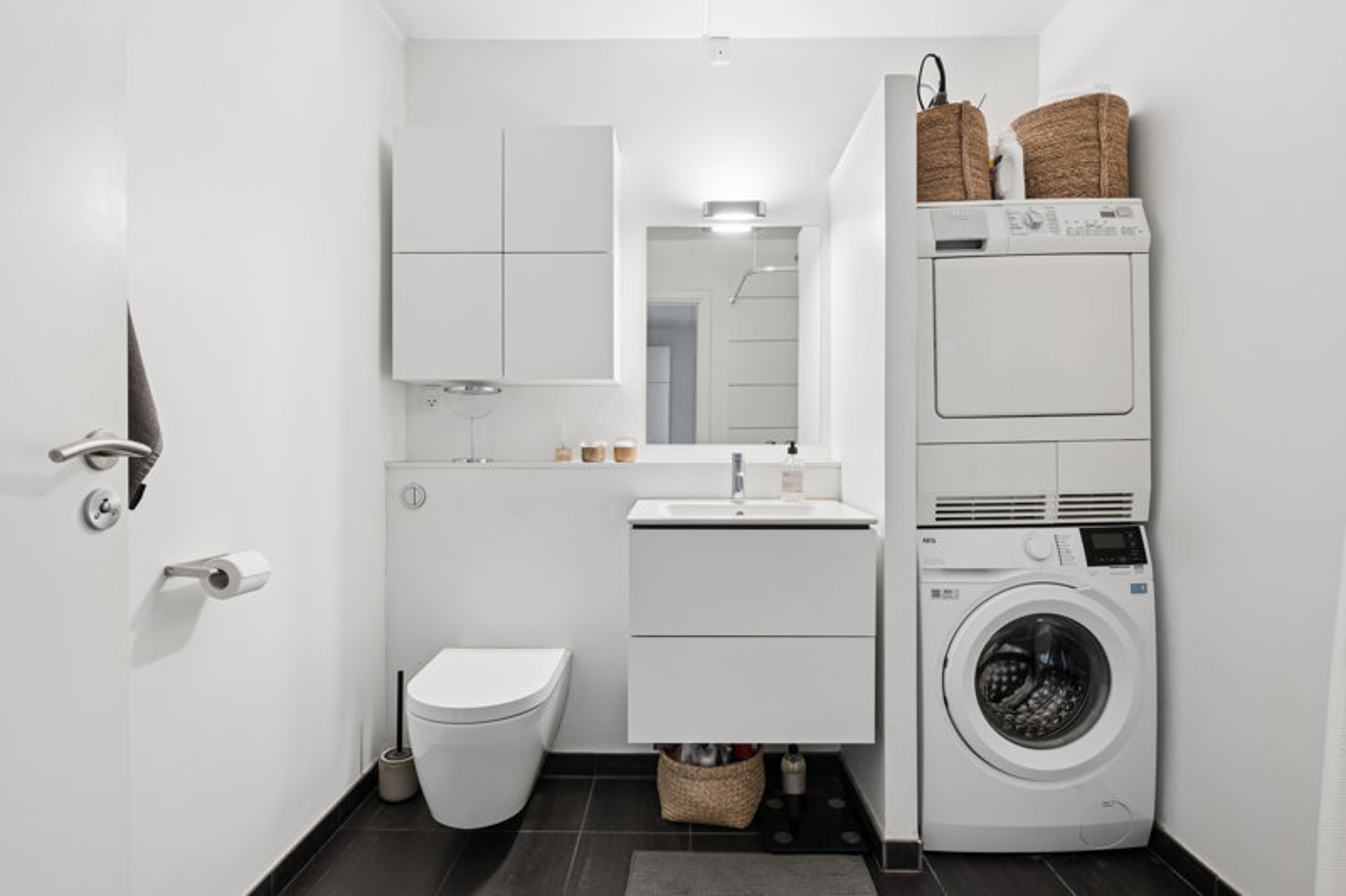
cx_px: 673
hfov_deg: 90.0
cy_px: 448
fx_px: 673
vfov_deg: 67.4
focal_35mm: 18
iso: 125
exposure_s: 1/2.5
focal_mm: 18
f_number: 9
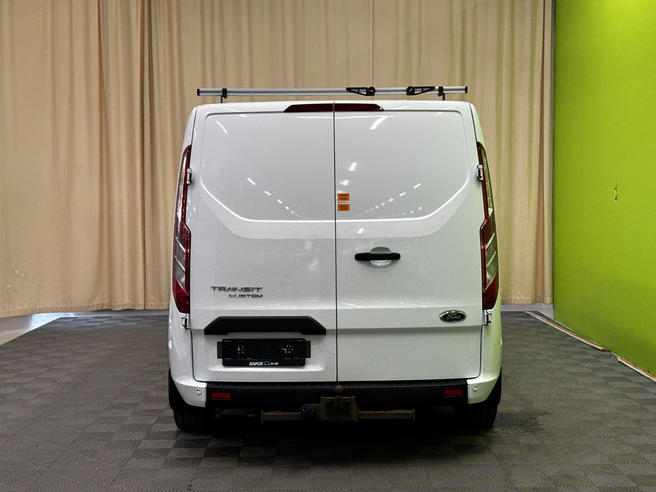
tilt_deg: -3.9
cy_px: 246
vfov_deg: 28.0
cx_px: 328
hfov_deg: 36.8
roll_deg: +0.3
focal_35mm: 52
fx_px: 985
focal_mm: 5.96
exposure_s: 1/100
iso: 50
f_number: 1.6
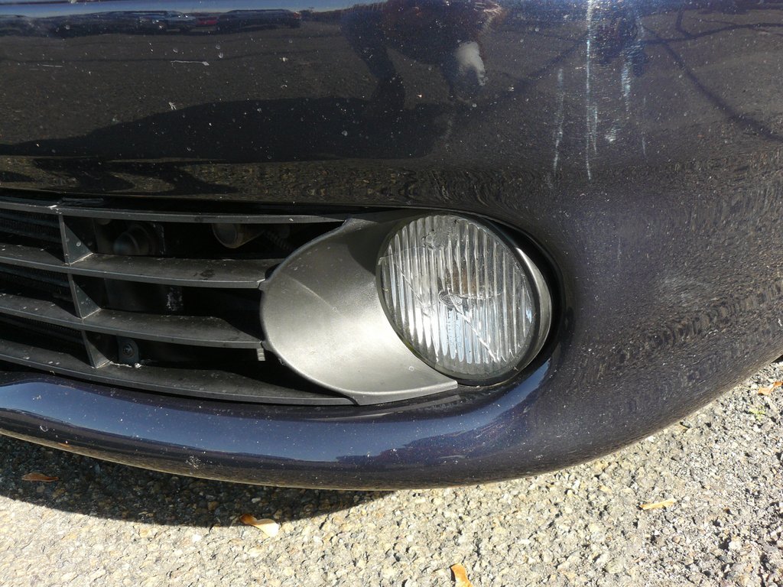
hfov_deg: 51.4
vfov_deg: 39.7
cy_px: 294
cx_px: 392
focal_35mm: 36
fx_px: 814
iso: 100
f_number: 4
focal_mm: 6
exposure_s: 1/160
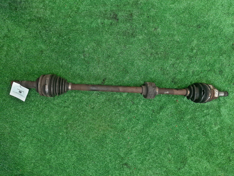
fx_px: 169
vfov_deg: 54.9
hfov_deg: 69.4
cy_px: 88
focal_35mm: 25
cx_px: 117
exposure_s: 1/50
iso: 313
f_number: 2
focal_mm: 4.6
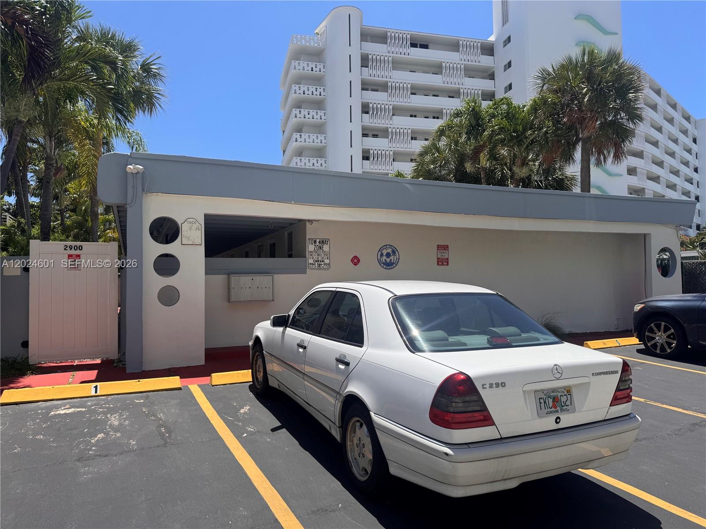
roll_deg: +0.8
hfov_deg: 71.6
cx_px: 353
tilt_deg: +1.3
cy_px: 264
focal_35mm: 24
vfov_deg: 56.8
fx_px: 489
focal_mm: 6.76
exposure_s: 1/4310
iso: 80
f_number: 1.78
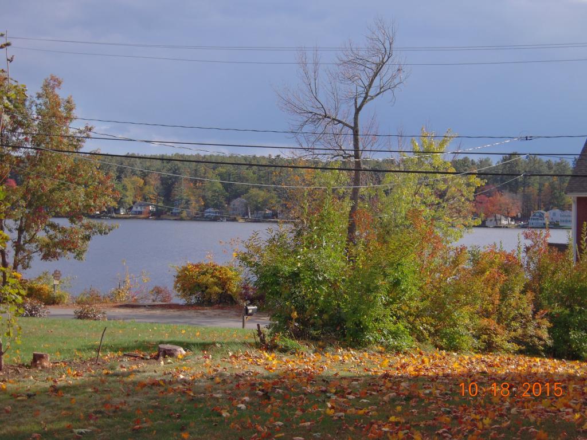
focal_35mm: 69
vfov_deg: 21.3
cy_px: 220
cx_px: 294
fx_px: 1170
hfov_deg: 28.2
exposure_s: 1/500
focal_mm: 12.3
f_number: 4.2
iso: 100
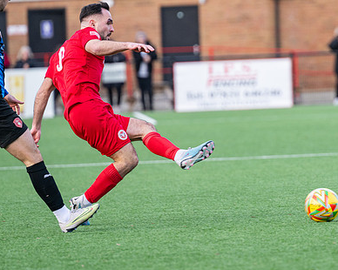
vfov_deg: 3.1
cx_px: 217
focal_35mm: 498
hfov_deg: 3.9
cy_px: 97
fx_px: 4979
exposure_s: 1/640
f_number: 4
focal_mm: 250
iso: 400
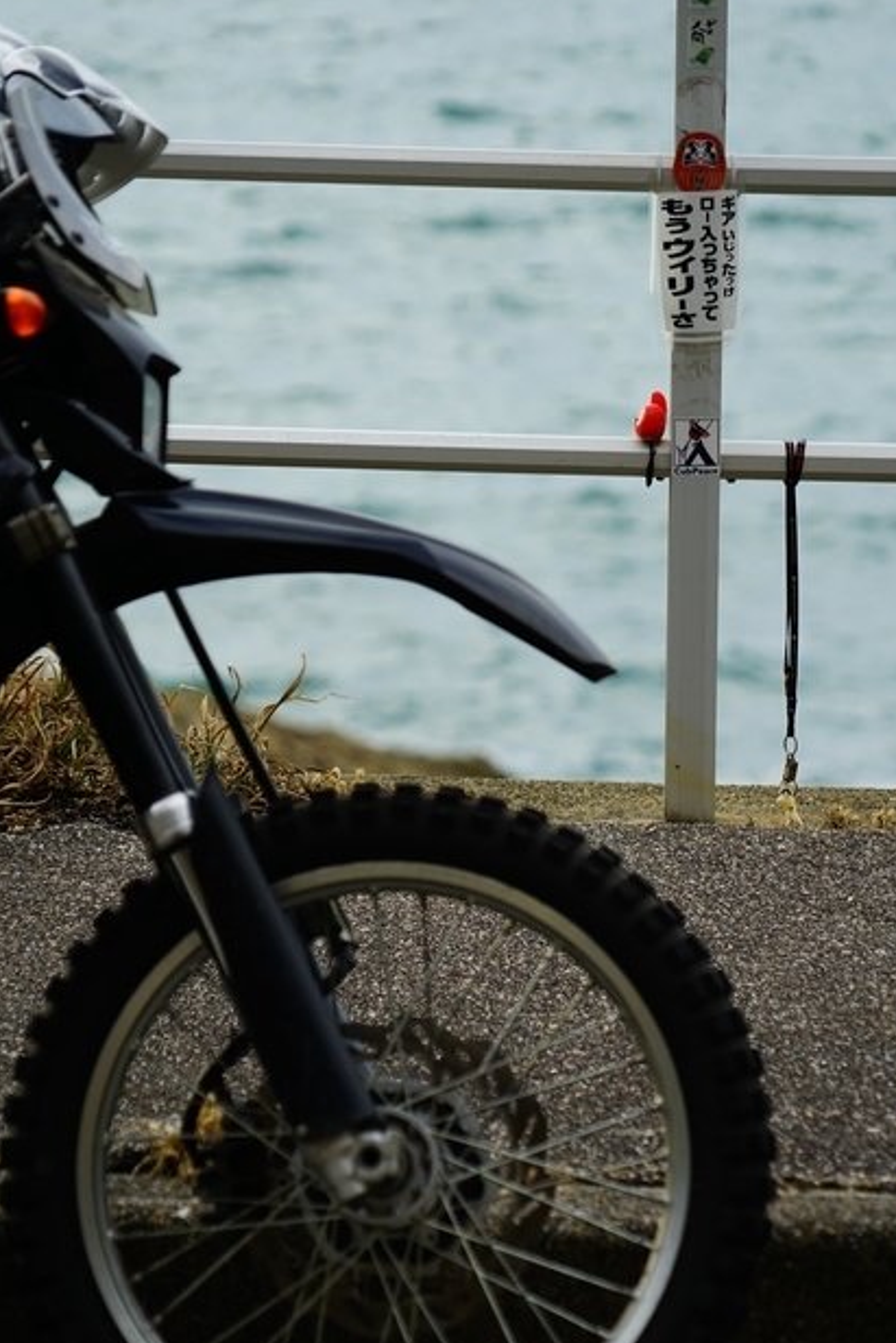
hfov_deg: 5.5
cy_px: 713
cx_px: 456
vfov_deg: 8.3
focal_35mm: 248
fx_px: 9253
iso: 160
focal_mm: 191
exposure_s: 1/200
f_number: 6.3
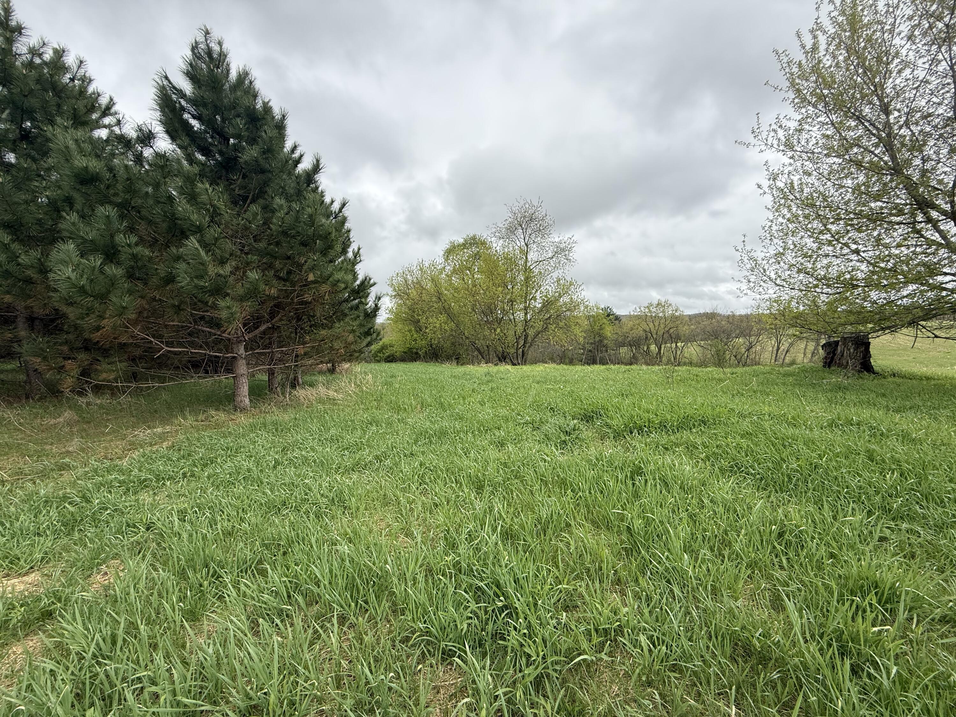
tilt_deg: -3.9
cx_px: 478
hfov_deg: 102.1
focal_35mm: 14
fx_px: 387
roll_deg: +0.9
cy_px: 358
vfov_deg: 85.7
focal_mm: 2.22
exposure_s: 1/809
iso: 50
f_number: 2.2
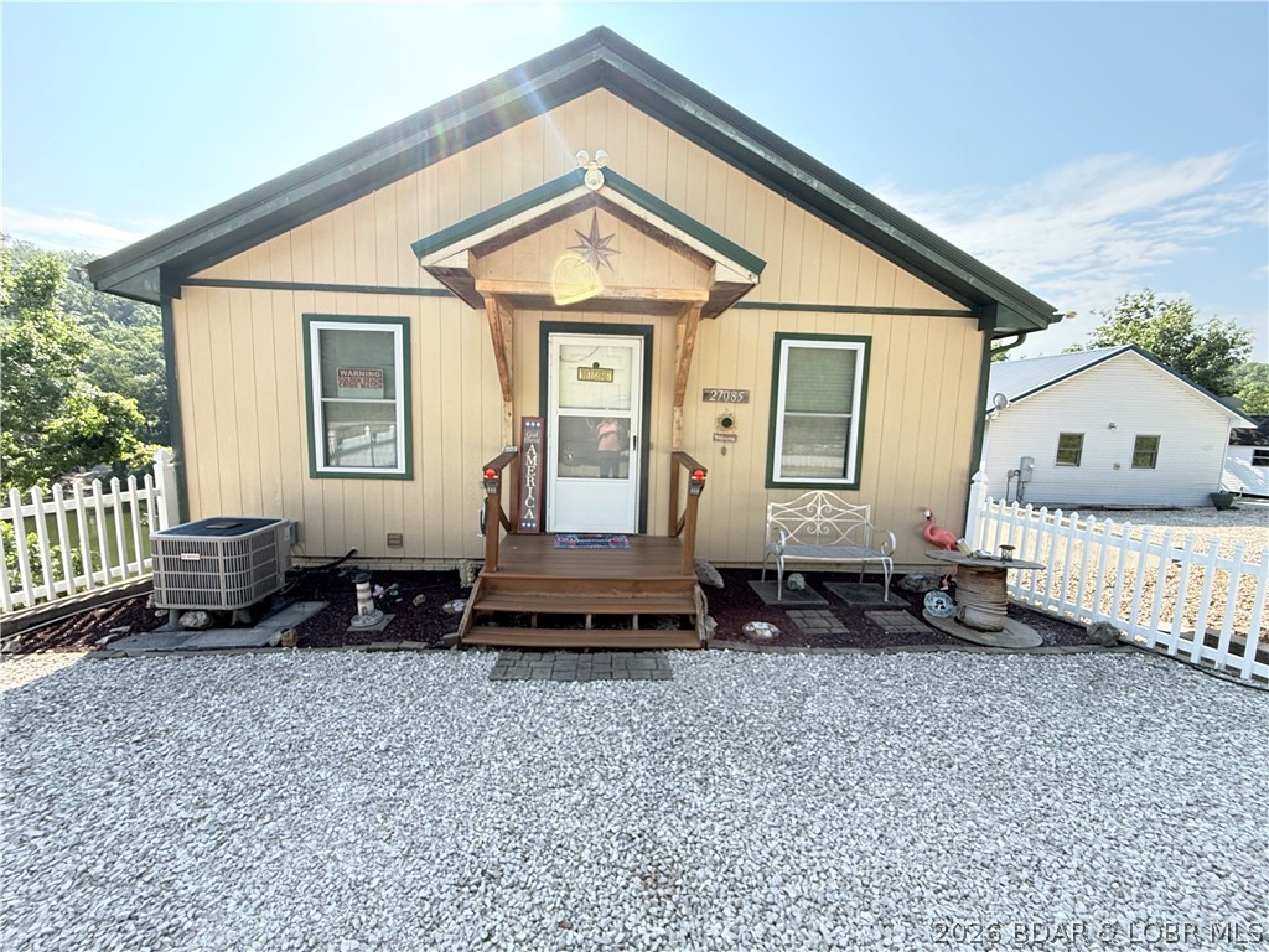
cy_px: 476
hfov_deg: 102.1
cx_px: 634
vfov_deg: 85.7
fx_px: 513
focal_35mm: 14
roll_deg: -2.1
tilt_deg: -6.8
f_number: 2.2
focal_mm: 2.22
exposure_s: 1/370
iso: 50
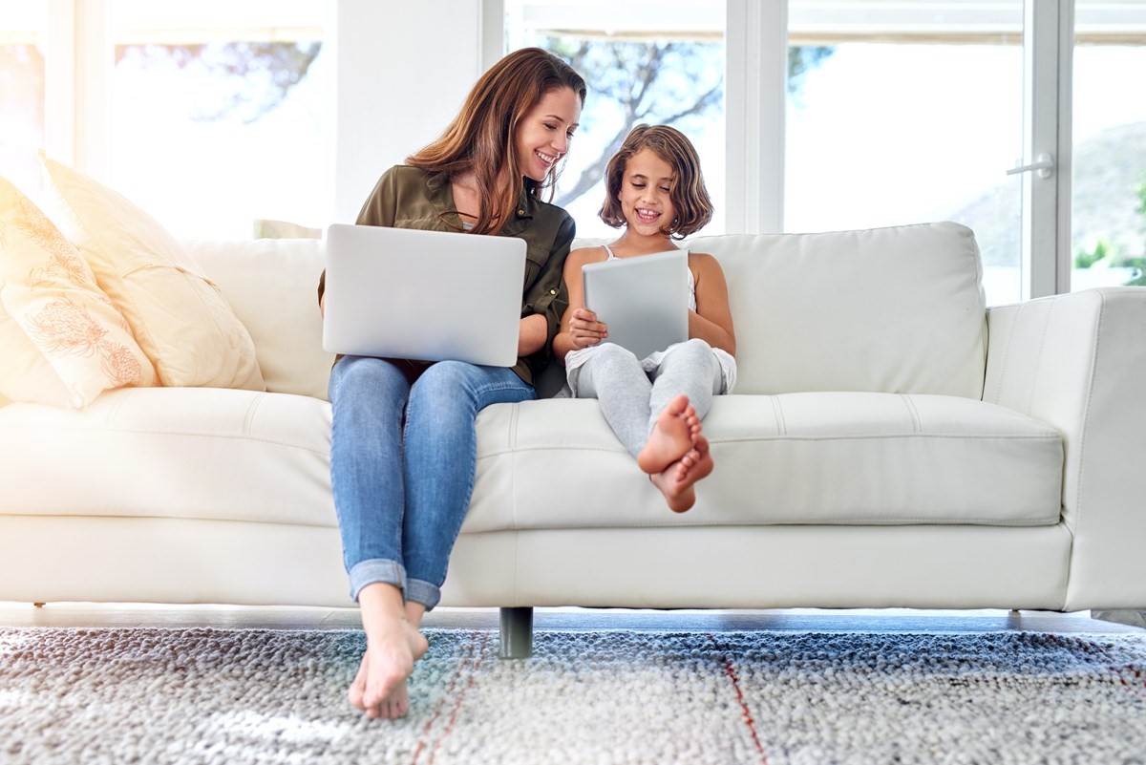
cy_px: 382
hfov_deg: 39.6
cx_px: 573
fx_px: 1592
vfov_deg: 27.0
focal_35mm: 50
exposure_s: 1/200
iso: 200
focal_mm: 50
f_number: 3.2
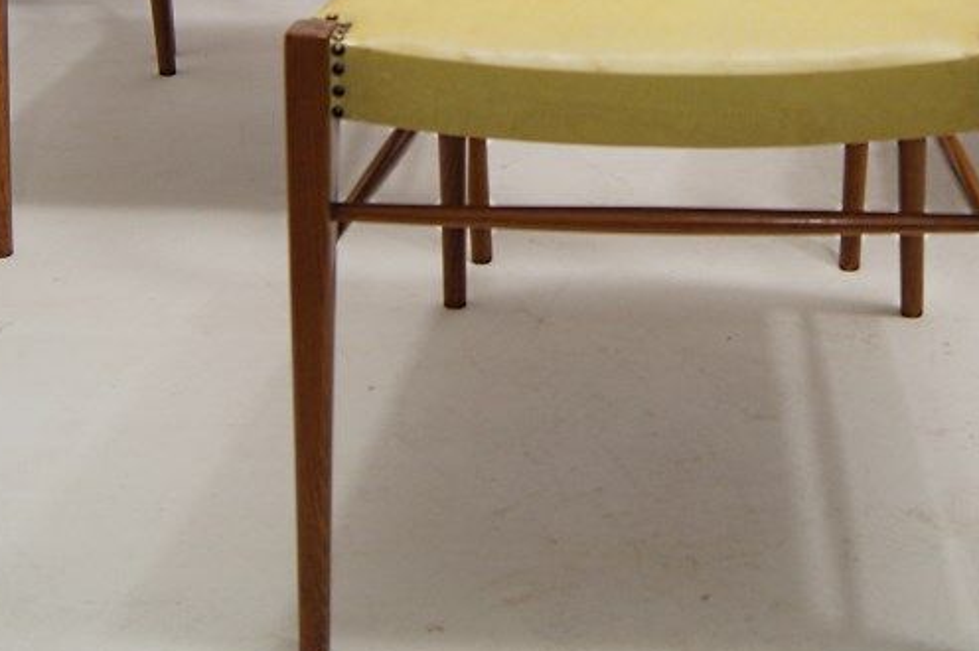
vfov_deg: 19.1
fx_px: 1848
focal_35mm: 68
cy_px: -79
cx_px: 636
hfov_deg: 29.5
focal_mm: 18
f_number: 4
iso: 200
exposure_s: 1/40
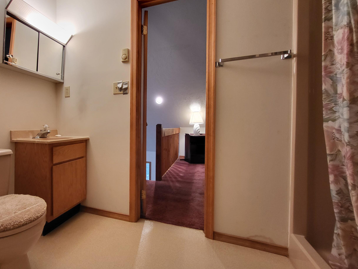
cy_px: 128
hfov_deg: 93.1
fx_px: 165
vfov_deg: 78.0
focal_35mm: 16
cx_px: 141
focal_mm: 1.74
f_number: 2.2
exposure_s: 1/40
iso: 320
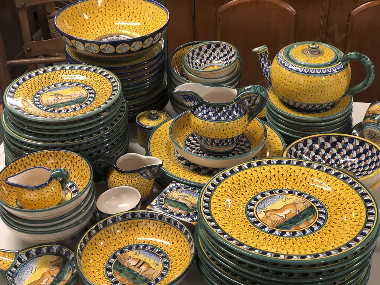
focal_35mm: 57
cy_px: 142
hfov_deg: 33.8
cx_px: 190
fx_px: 626
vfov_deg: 25.7
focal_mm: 6.6
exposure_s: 1/35
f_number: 2.8
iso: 250
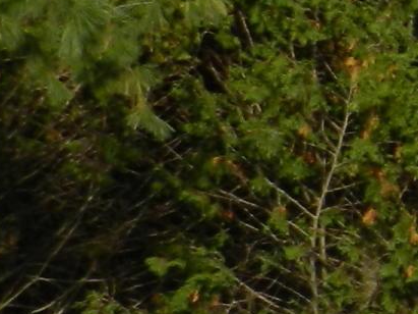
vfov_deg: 3.8
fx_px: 4672
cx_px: 1381
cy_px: 299
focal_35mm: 387
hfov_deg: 4.8
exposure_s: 1/800
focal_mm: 9.4
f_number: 4.4
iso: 160
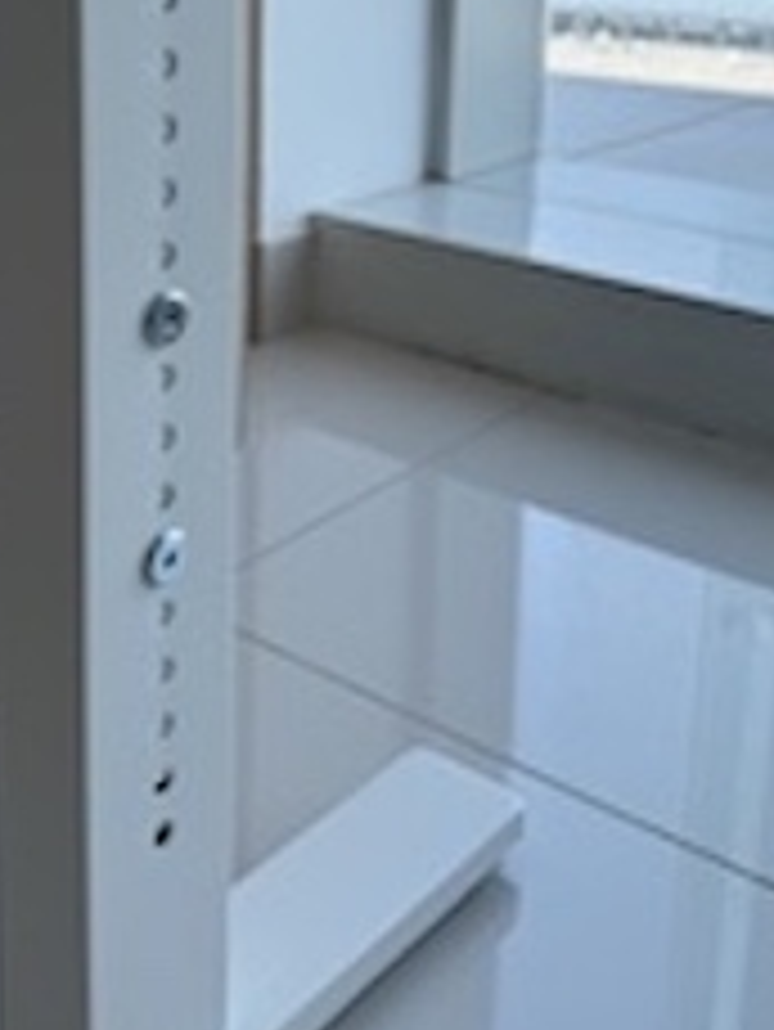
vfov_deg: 37.6
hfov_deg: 30.1
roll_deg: -1.2
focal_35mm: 48
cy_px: 148
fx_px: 1430
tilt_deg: -12.4
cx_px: 263
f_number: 1.78
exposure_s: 1/399
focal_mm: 6.76
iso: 80
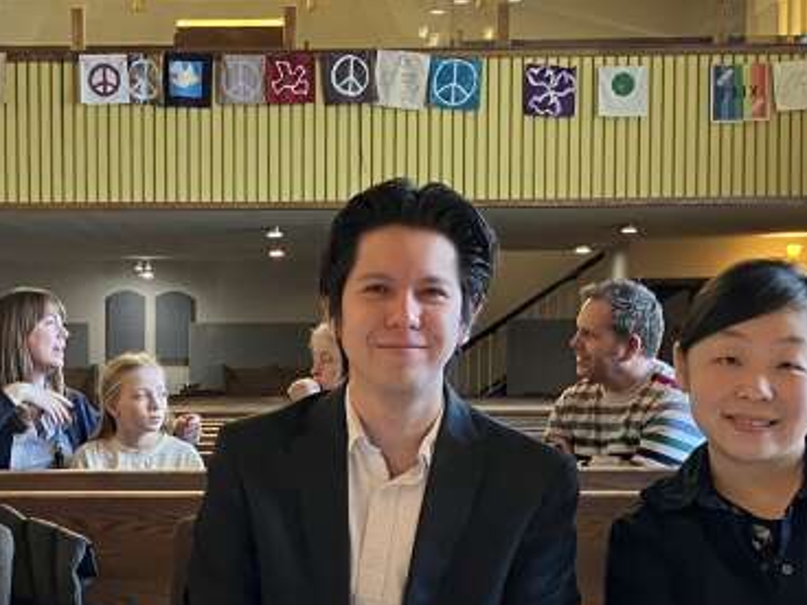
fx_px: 1818
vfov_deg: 18.6
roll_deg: +0.4
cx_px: 261
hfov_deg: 24.9
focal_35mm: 78
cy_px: 524
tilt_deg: -4.5
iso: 160
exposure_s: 1/60
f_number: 1.8
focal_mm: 3.99
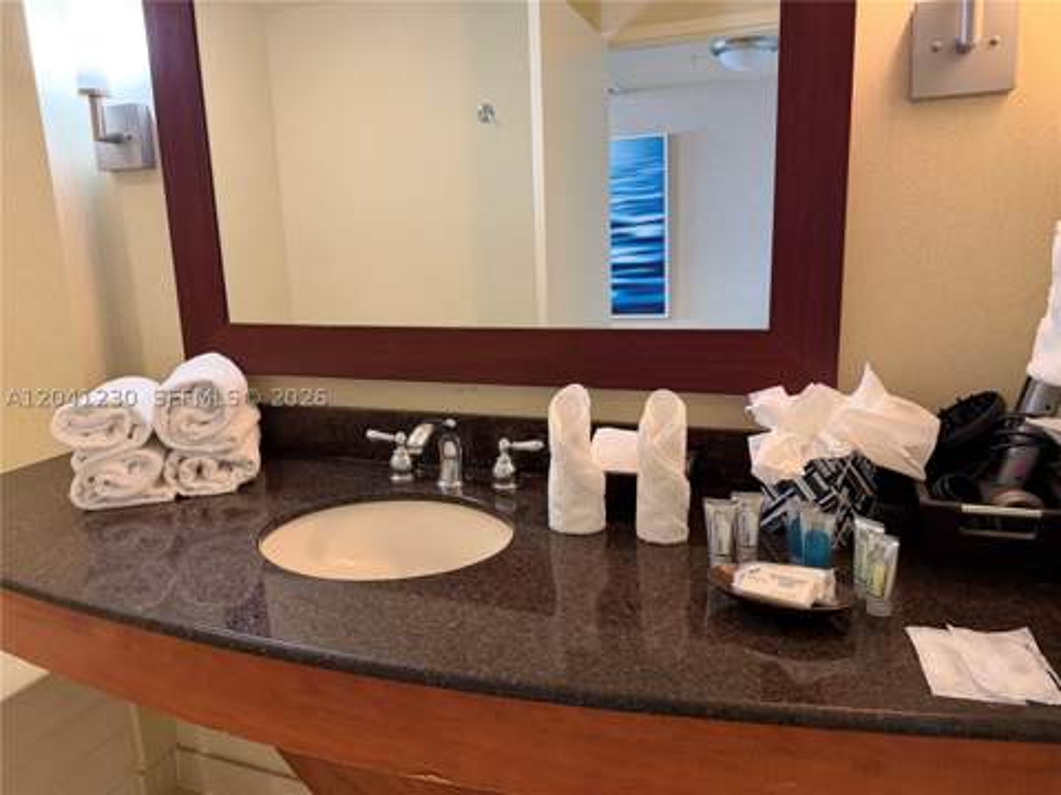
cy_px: 398
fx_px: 736
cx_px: 530
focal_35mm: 24
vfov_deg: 56.8
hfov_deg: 71.6
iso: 320
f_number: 1.78
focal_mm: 6.76
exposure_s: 1/60
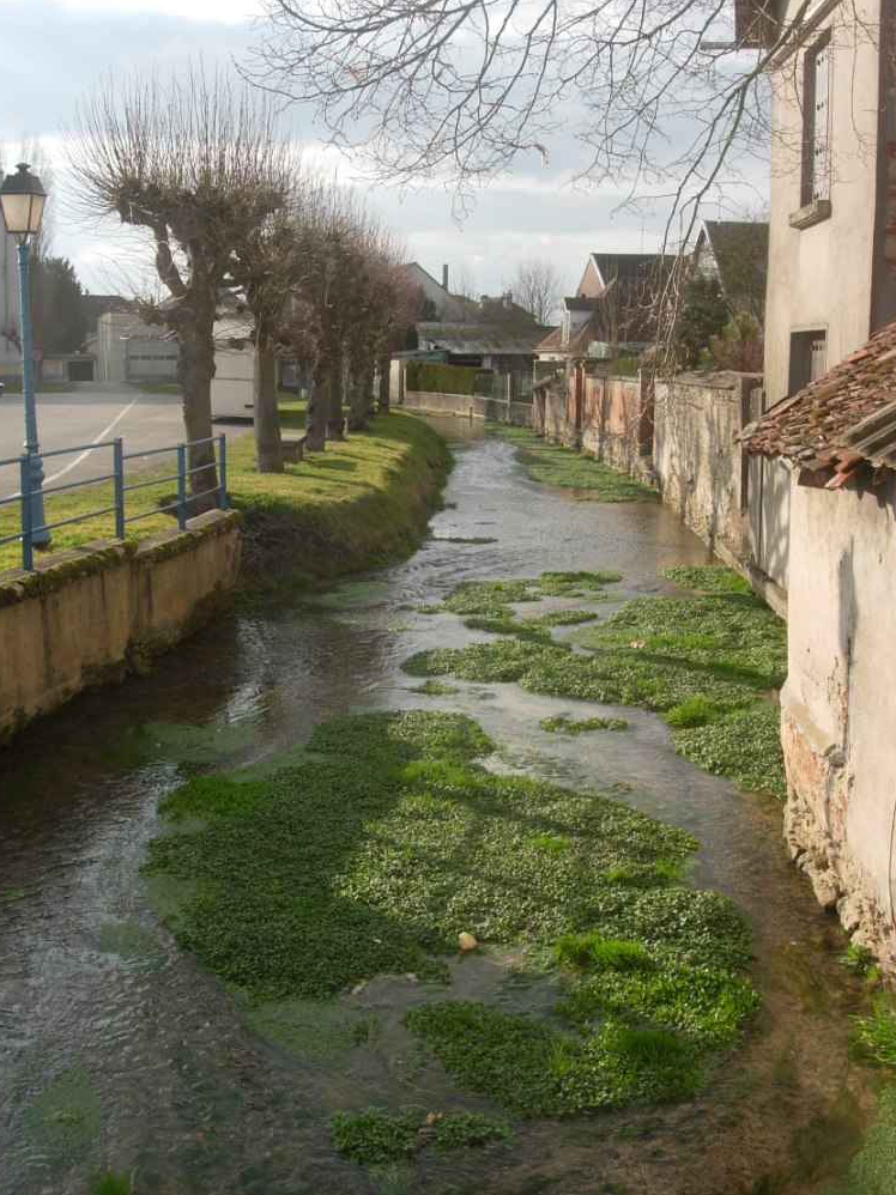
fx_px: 1347
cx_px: 446
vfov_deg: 47.9
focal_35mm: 39
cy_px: 590
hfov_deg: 36.8
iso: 79
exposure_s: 1/431
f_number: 4.8
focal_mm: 7.8
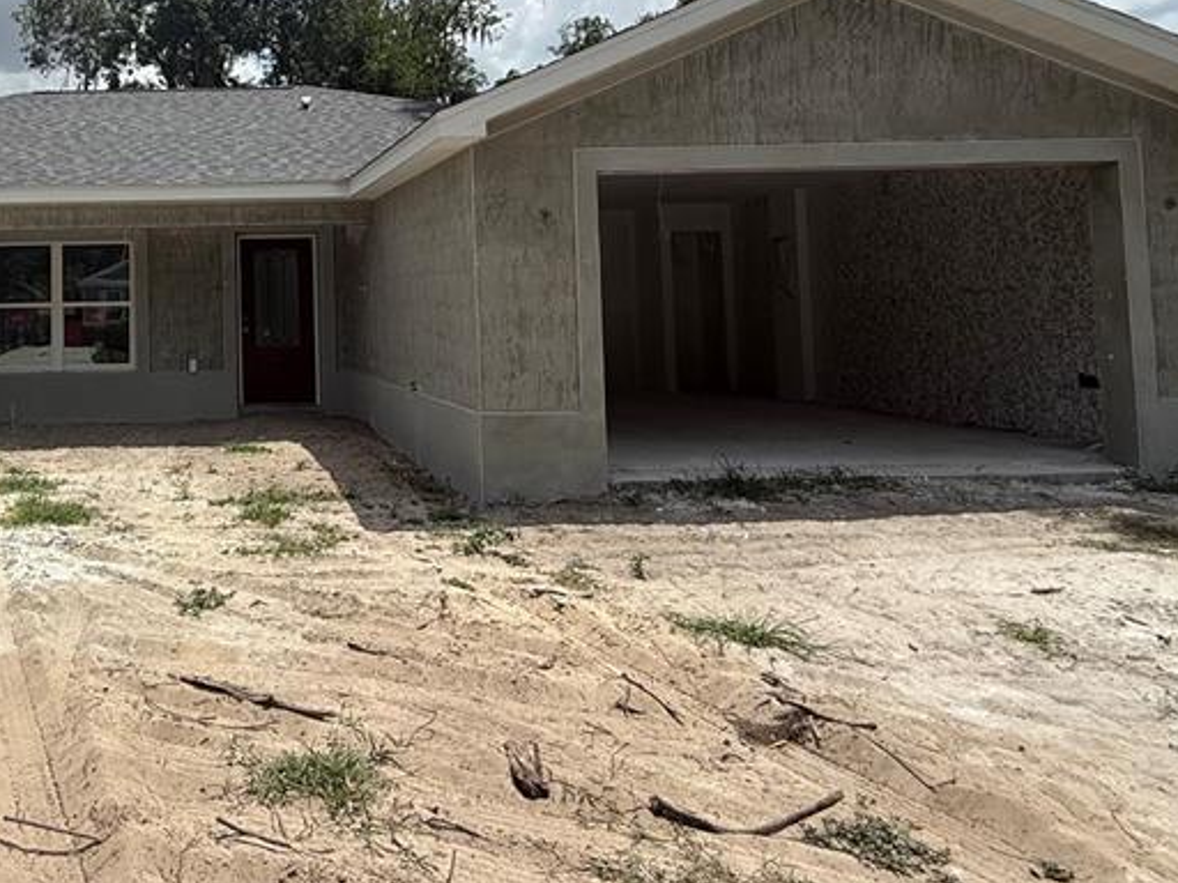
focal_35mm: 28
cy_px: 262
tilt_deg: +4.0
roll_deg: +0.9
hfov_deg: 56.9
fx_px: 953
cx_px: 175
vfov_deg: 48.5
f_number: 2.2
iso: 50
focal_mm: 2.22
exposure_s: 1/2611
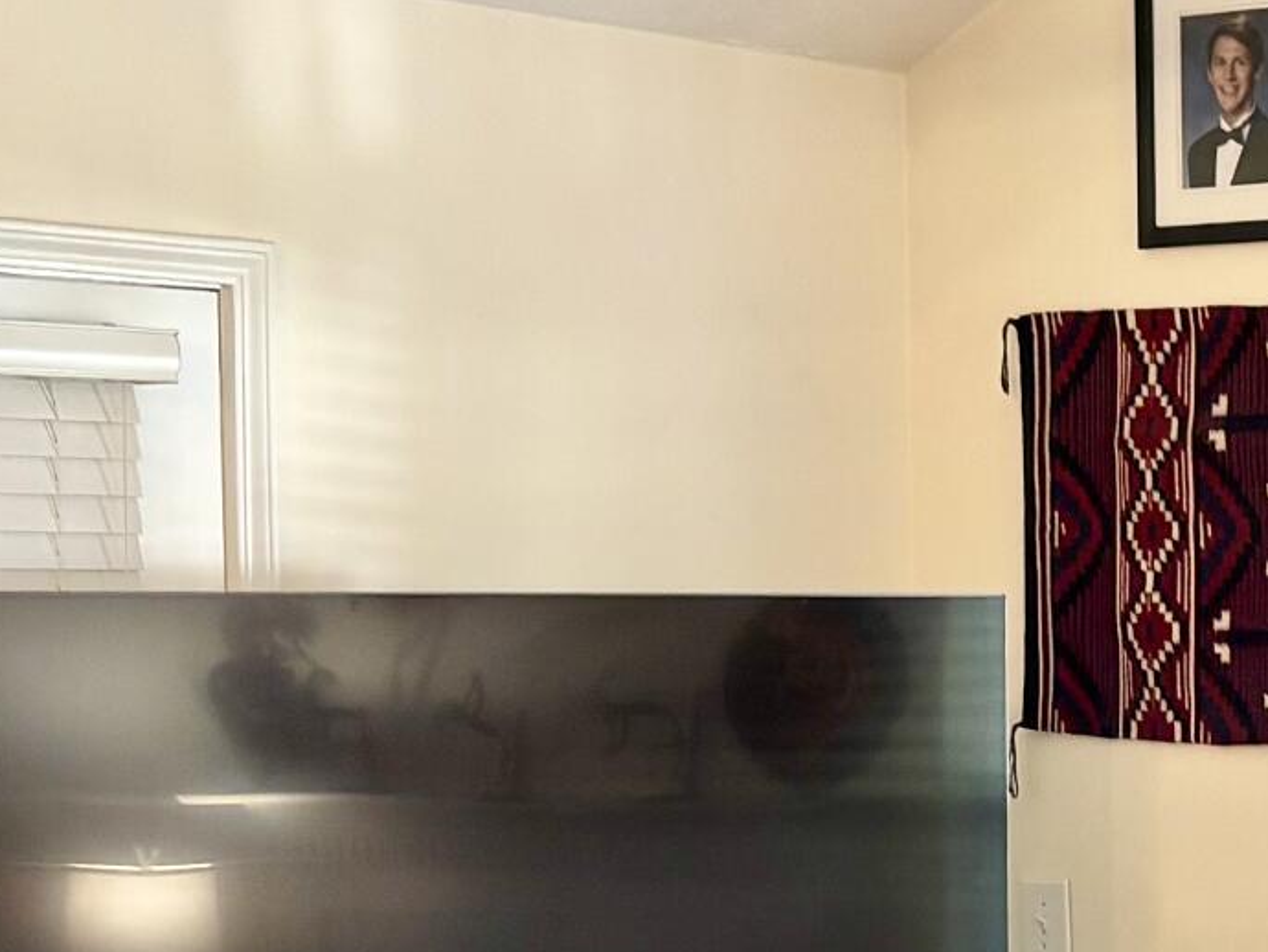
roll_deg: -1.1
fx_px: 4141
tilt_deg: -0.9
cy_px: 770
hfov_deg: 16.5
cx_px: 1597
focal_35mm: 113
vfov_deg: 13.1
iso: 160
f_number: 1.6
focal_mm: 5.96
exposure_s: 1/60
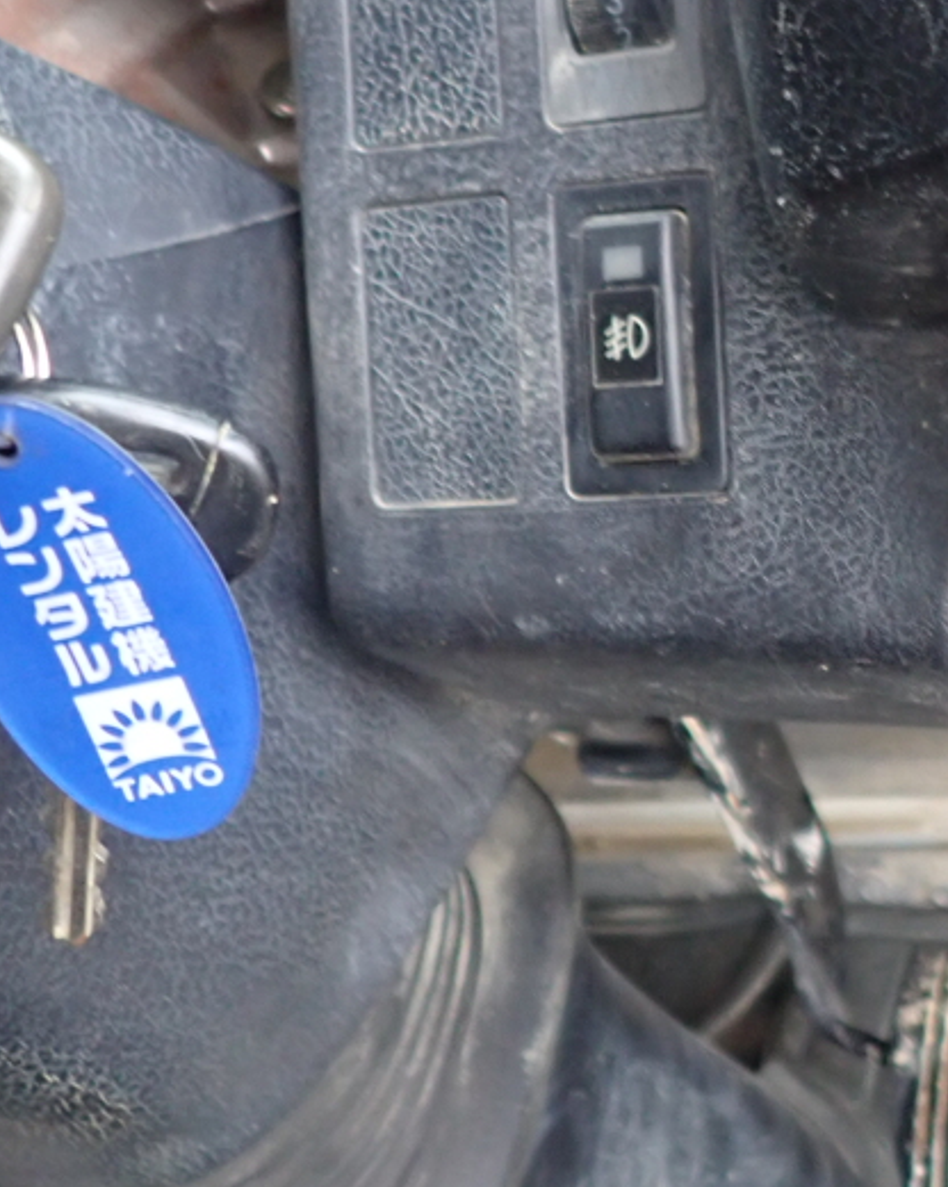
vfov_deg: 31.2
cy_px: 374
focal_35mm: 60
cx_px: 989
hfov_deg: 24.0
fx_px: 2107
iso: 320
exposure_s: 1/30
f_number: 2
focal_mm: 4.5
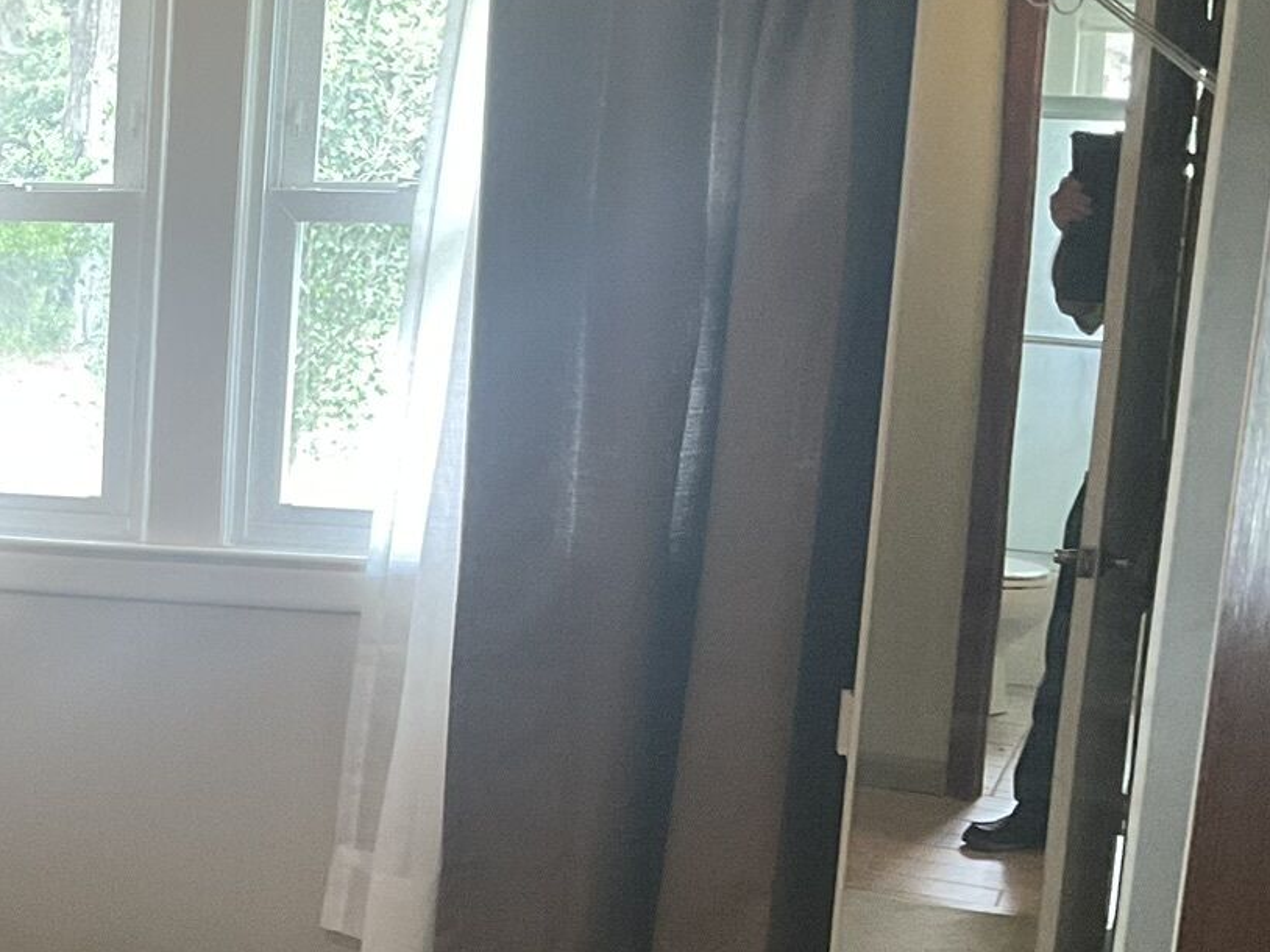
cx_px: -301
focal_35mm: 73
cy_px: 755
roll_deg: -0.9
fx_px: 2677
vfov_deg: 19.9
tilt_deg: -12.8
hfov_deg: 24.0
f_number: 1.8
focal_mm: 3
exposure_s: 1/60
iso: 160
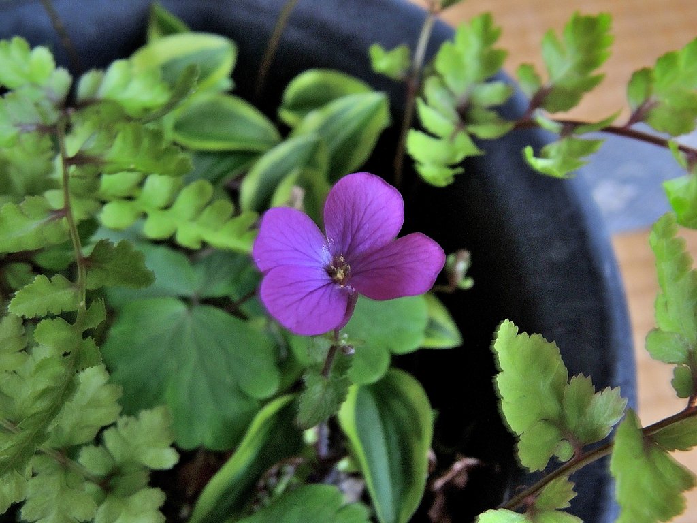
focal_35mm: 38
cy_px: 262
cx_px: 348
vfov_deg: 37.7
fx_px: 765
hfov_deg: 49.0
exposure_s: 1/30
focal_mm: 8.2
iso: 400
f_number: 5.6
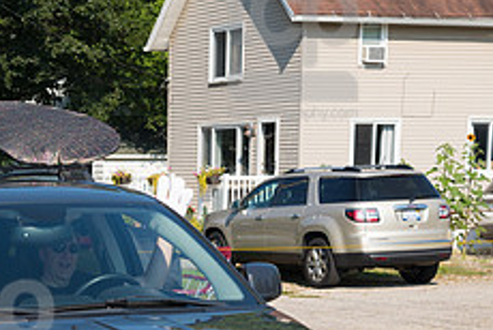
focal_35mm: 121
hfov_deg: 16.5
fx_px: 1659
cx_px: -11
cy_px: 340
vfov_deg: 11.2
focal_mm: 48
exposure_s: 1/800
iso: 320
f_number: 6.3
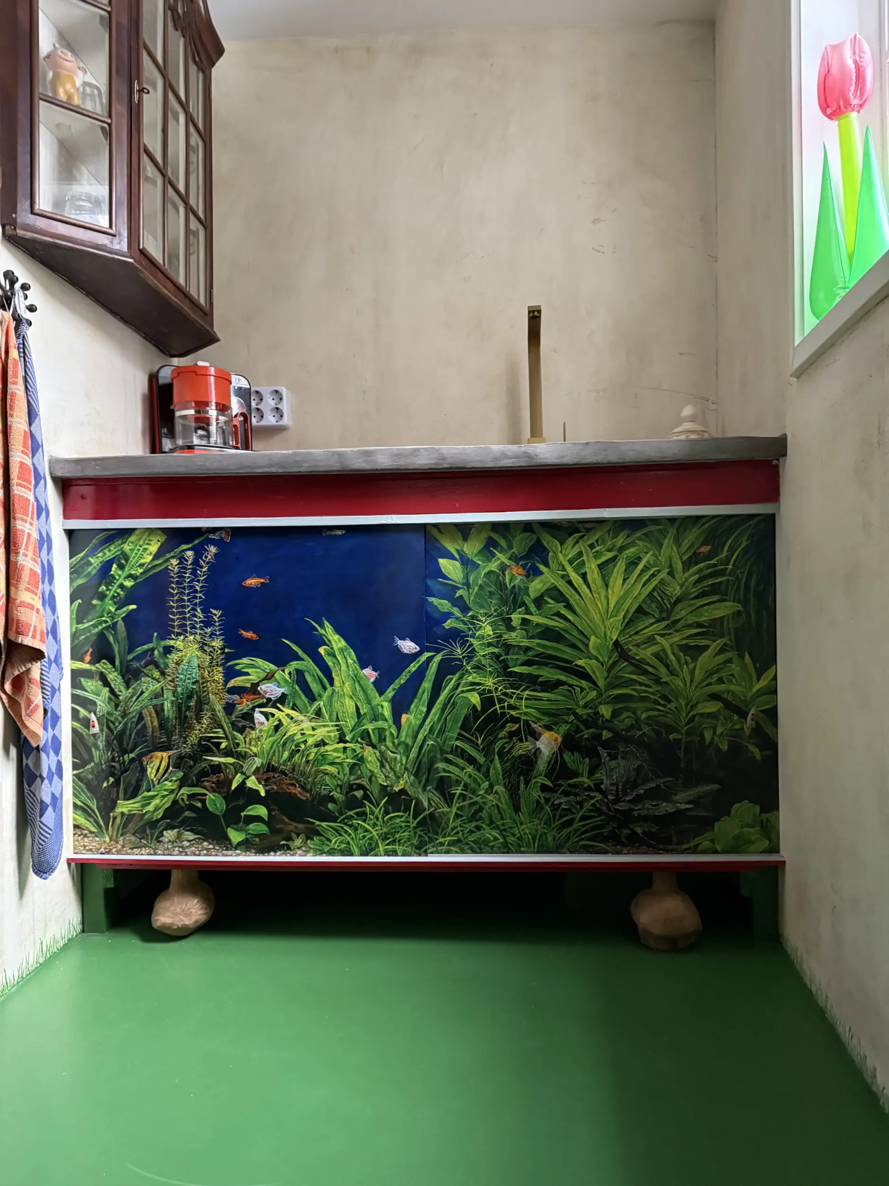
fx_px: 822
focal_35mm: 24
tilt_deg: +0.2
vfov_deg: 71.6
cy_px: 593
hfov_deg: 56.8
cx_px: 444
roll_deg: +0.7
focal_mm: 6.76
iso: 1000
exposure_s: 1/36
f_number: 1.78
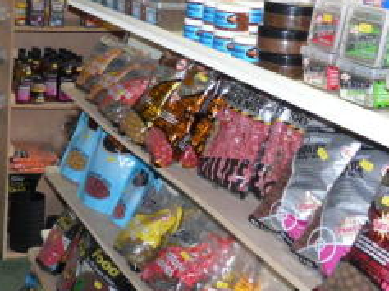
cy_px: -29
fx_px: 774
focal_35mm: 69
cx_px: 83
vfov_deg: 20.3
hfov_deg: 27.7
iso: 200
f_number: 2.8
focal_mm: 4.6
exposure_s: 1/30
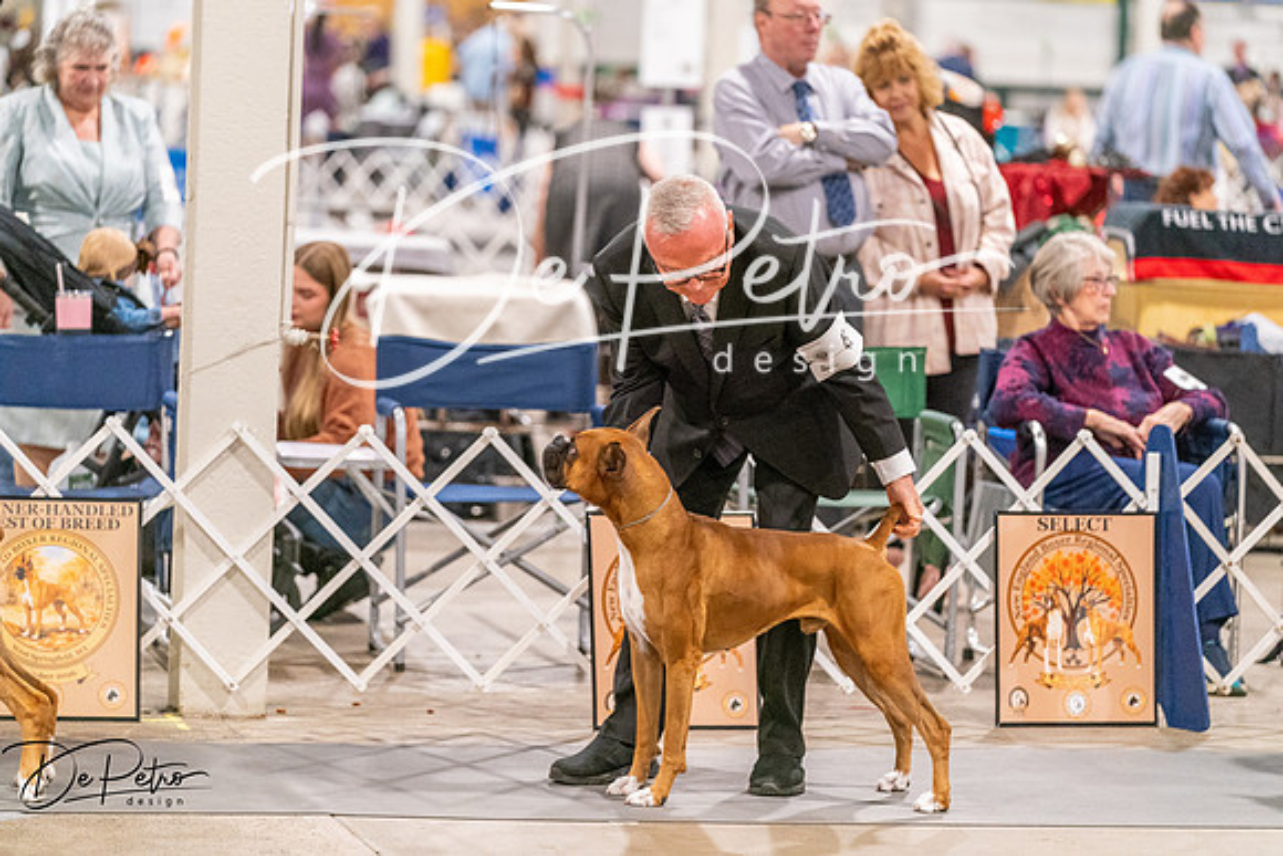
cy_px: 428
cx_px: 642
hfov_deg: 13.0
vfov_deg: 8.7
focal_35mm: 158
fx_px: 5632
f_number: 3.2
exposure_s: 1/250
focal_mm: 158
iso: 6400
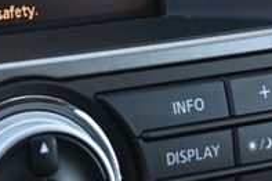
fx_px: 1196
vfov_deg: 8.5
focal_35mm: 158
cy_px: -88
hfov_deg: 12.6
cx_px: -64
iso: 500
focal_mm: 32.5
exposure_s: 1/125
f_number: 5
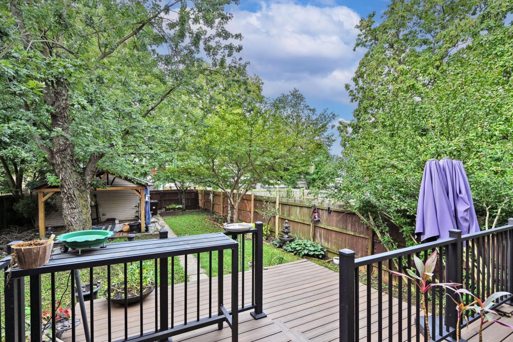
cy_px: 187
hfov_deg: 96.7
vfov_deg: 73.6
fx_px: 228
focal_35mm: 16
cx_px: 250
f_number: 5.6
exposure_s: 1/250
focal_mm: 14
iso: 160
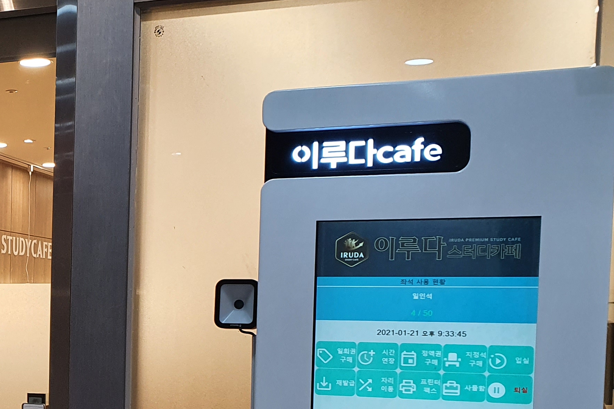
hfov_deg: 29.1
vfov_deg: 21.3
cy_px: 384
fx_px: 1057
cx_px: -68
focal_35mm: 62
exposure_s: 1/120
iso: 200
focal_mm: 4.32
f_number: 2.4
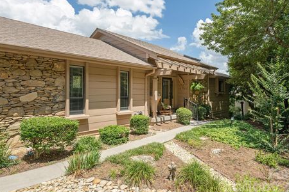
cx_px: 159
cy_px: 92
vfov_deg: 60.5
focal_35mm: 21
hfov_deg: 82.2
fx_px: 165
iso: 320
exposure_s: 1/800
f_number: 7.1
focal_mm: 18.5
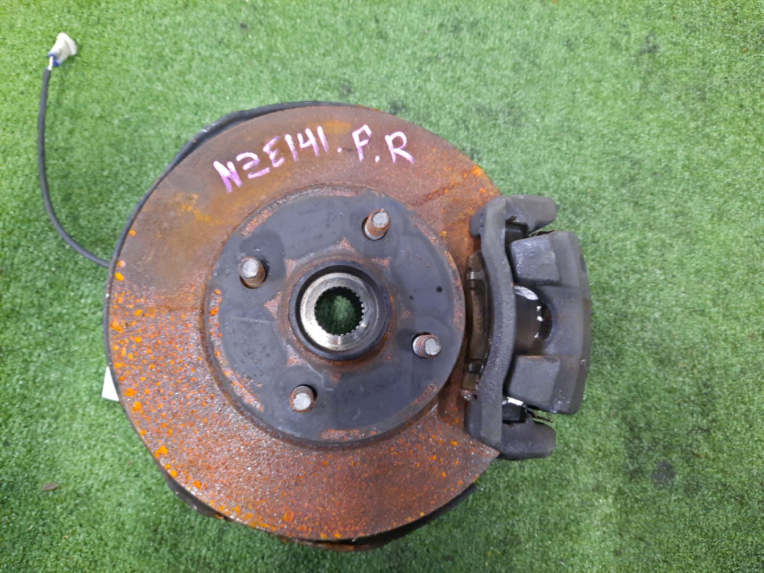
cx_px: 382
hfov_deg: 69.4
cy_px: 286
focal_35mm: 25
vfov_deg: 54.9
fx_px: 552
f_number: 2
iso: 350
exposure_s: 1/25
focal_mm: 4.6
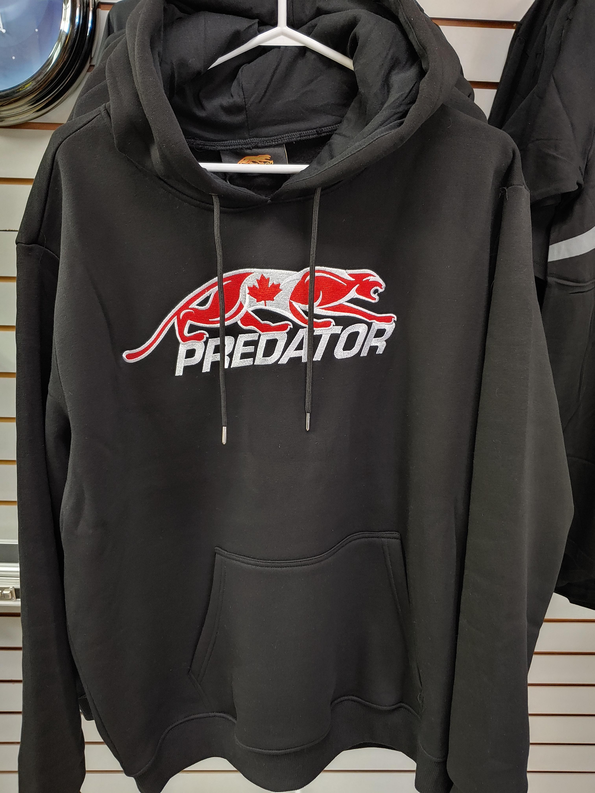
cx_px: 298
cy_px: 396
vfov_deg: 69.4
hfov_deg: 54.9
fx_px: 573
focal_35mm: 25
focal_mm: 4.23
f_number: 1.5
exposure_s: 1/24
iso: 300
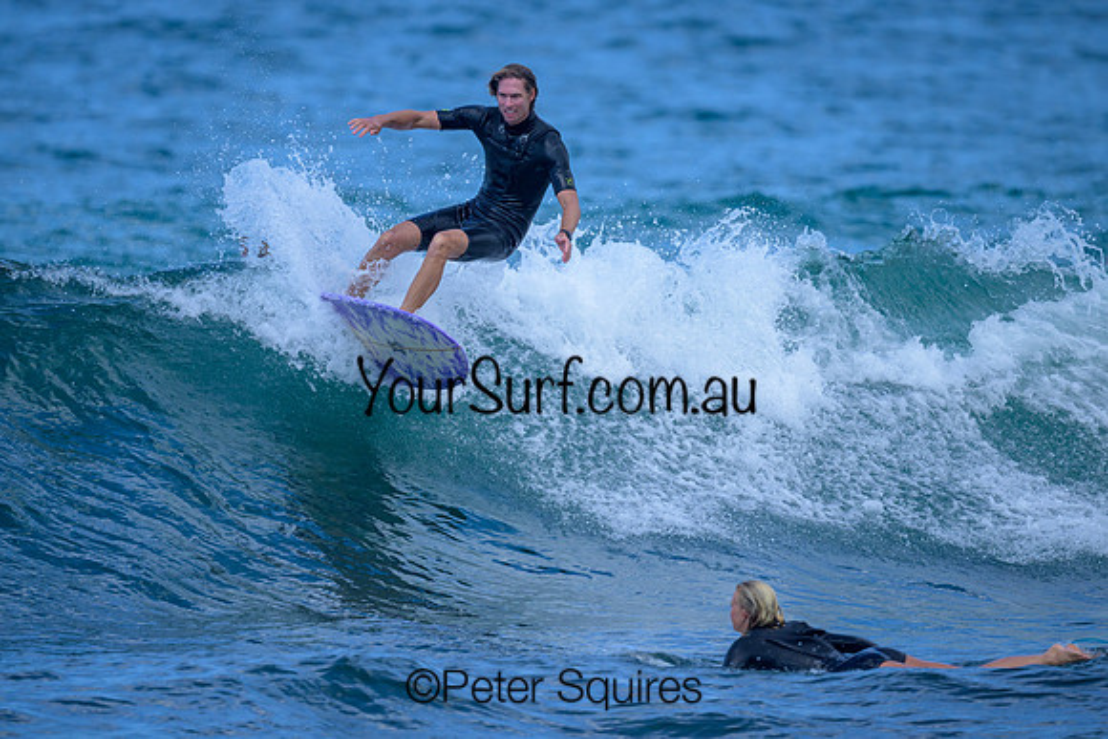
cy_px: 351
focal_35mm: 911
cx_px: 477
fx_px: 28053
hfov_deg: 2.3
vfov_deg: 1.5
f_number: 6.3
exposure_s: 1/2000
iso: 560
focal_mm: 800
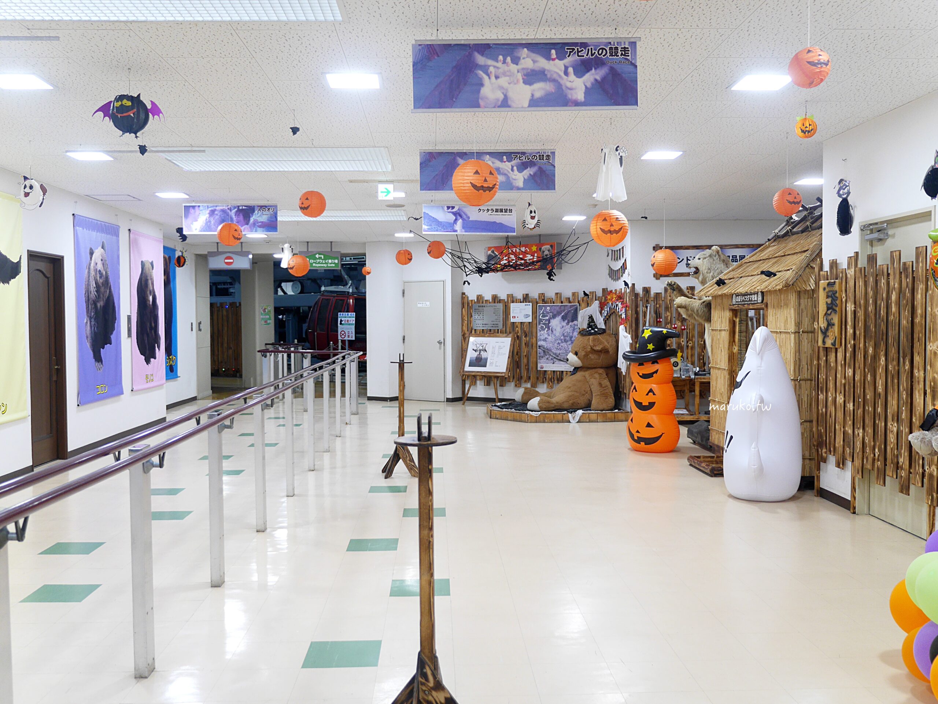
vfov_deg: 41.8
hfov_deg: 53.9
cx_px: 469
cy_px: 352
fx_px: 922
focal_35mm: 34
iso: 250
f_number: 2.8
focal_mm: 17
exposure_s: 1/60
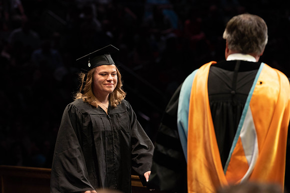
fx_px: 1429
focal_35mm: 177
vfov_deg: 7.7
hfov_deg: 11.6
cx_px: 137
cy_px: 93
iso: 1600
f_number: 4.5
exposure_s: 1/320
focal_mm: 165
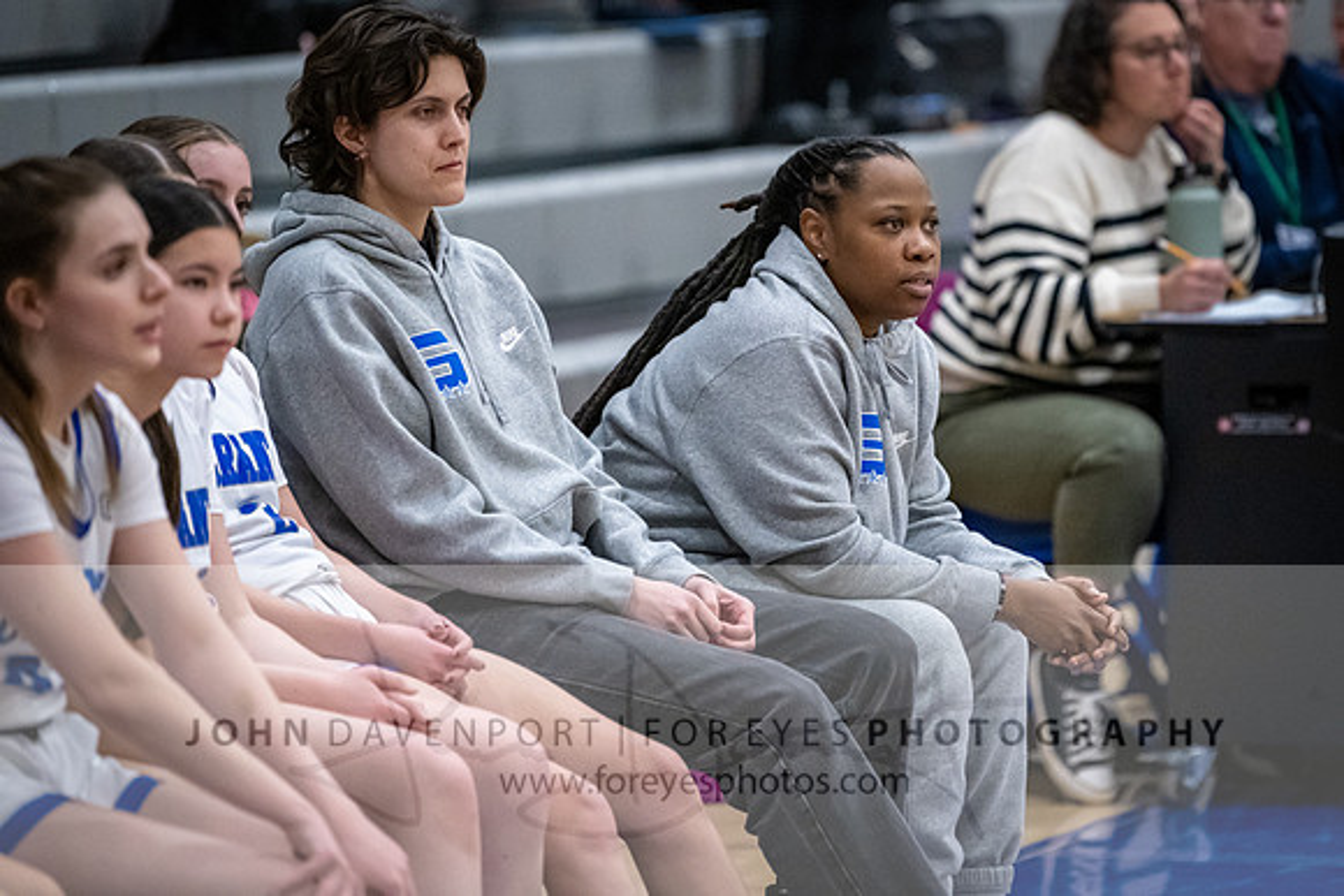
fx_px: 9562
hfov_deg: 8.0
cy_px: 322
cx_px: 860
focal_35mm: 256
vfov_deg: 5.4
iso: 8000
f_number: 2.8
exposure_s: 1/1000
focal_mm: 200
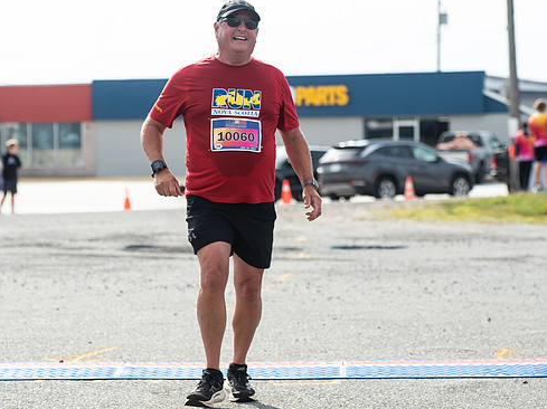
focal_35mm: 142
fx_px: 2242
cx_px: 232
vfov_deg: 10.4
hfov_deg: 13.9
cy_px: 174
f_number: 4.5
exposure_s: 1/1600
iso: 250
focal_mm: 98
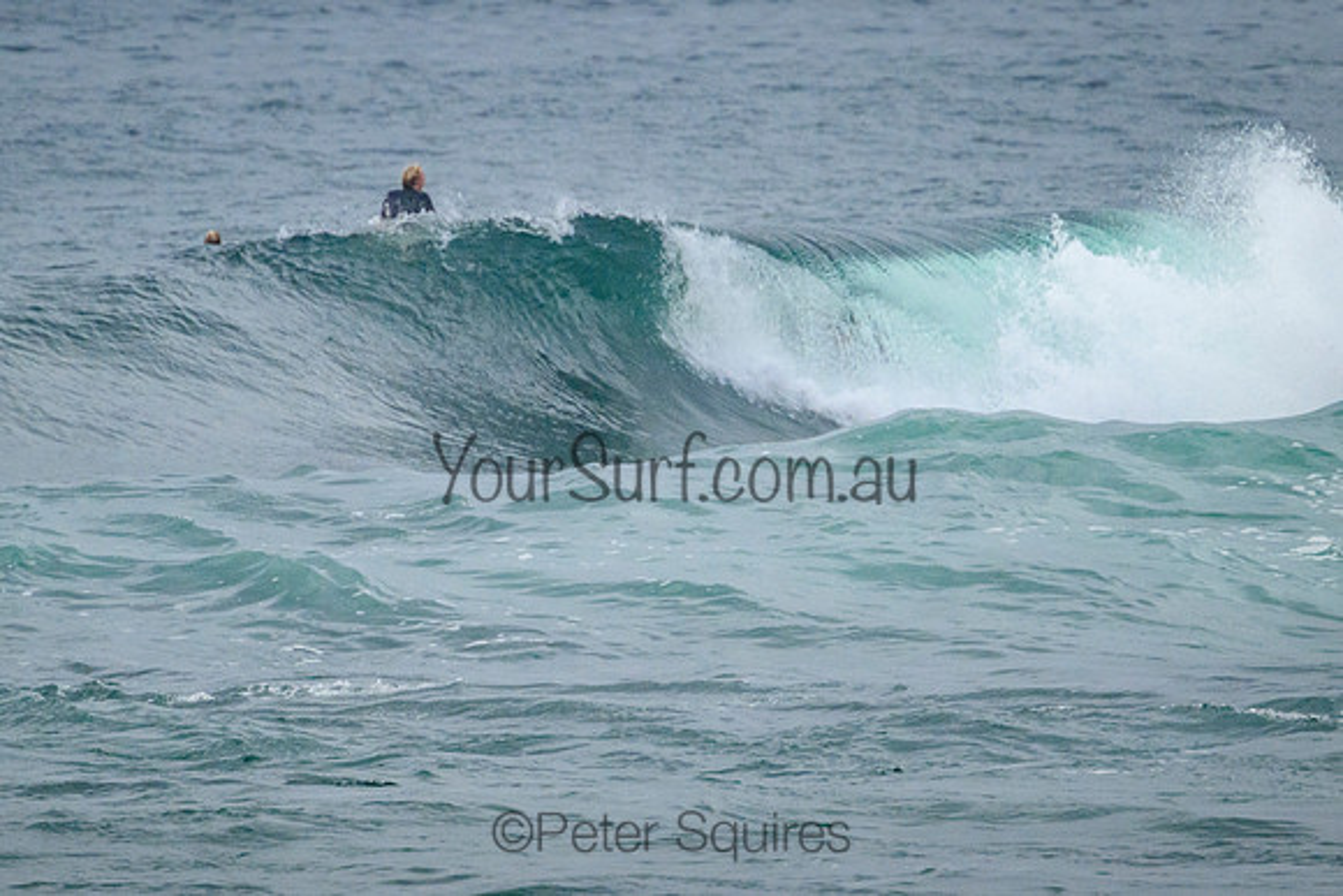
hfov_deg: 1.9
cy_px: 373
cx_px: 729
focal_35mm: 1100
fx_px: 41032
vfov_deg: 1.3
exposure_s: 1/2000
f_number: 11
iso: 2200
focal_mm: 800
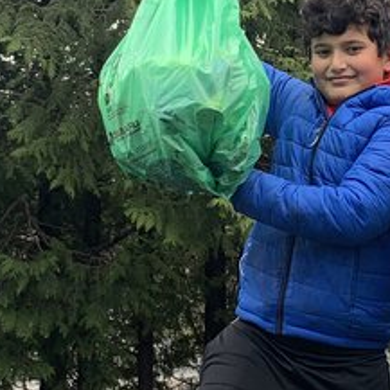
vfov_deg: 16.4
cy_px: 207
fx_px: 1351
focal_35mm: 106
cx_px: 442
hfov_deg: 15.9
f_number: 1.8
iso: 25
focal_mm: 4.25
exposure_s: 1/340
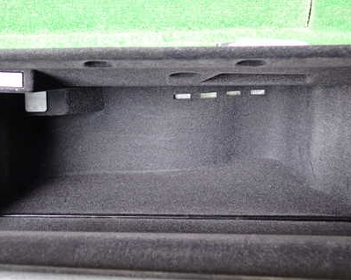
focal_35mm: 44
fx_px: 457
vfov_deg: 34.1
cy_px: 127
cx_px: 168
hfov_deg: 42.0
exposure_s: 1/50
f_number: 2.3
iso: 400
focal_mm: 5.4
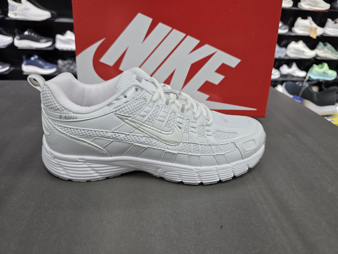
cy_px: 127
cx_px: 169
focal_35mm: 23
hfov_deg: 73.9
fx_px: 225
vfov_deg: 58.9
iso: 200
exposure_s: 1/180
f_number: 1.7
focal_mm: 6.3
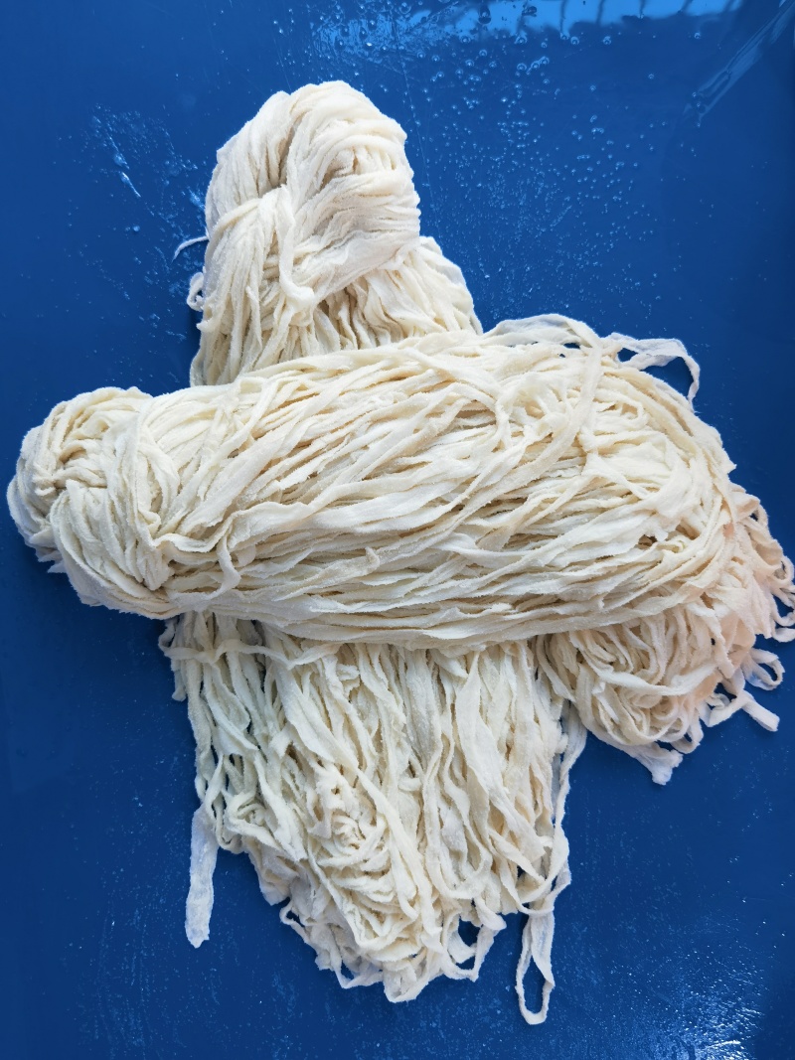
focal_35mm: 27
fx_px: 827
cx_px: 398
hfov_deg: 51.3
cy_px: 530
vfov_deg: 65.3
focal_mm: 6.67
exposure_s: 1/99.9
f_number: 1.9
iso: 200
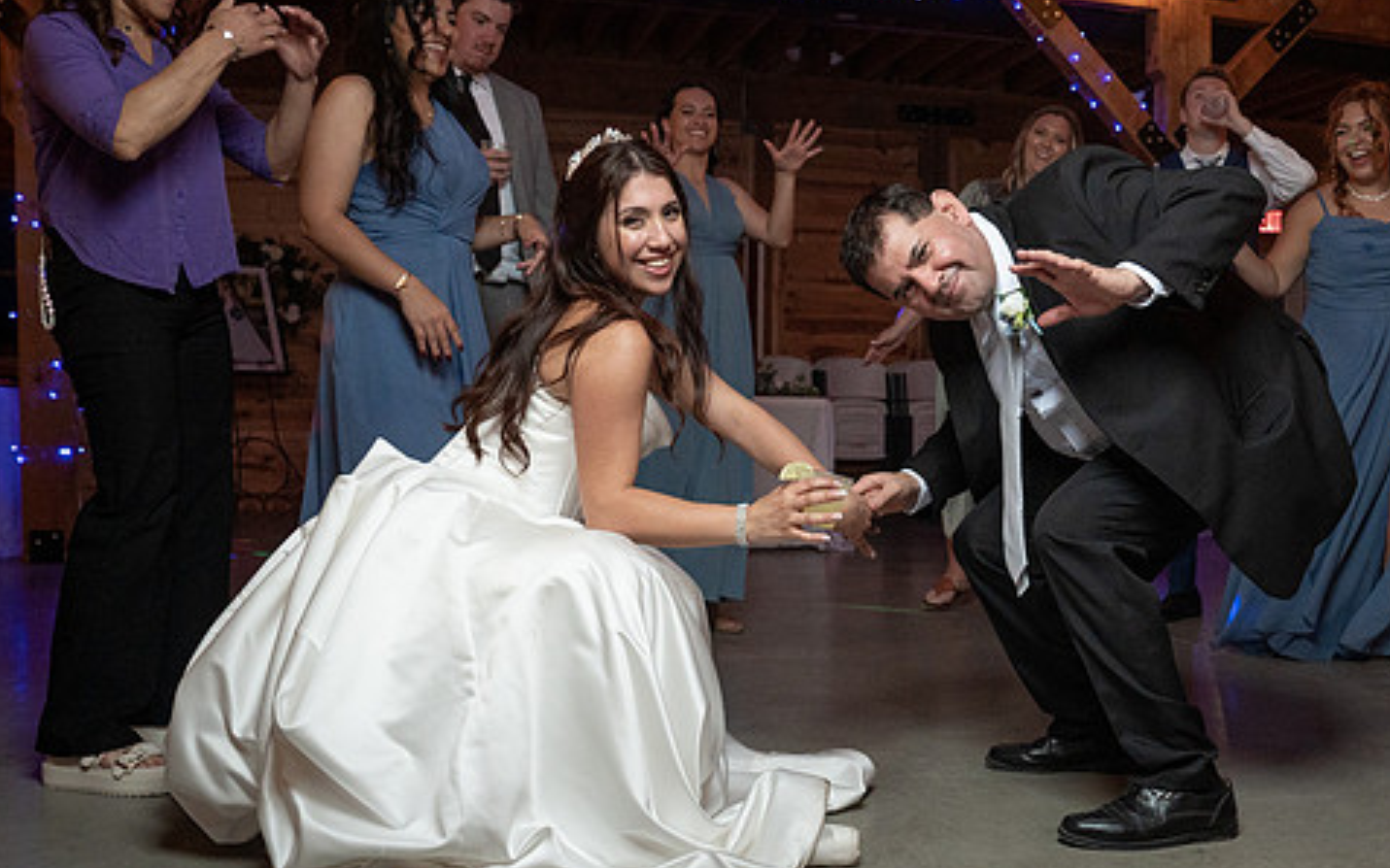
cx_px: 896
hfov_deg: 48.7
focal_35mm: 40
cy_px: 512
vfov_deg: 31.9
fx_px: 1515
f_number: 4
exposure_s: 1/200
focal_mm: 25
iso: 2000
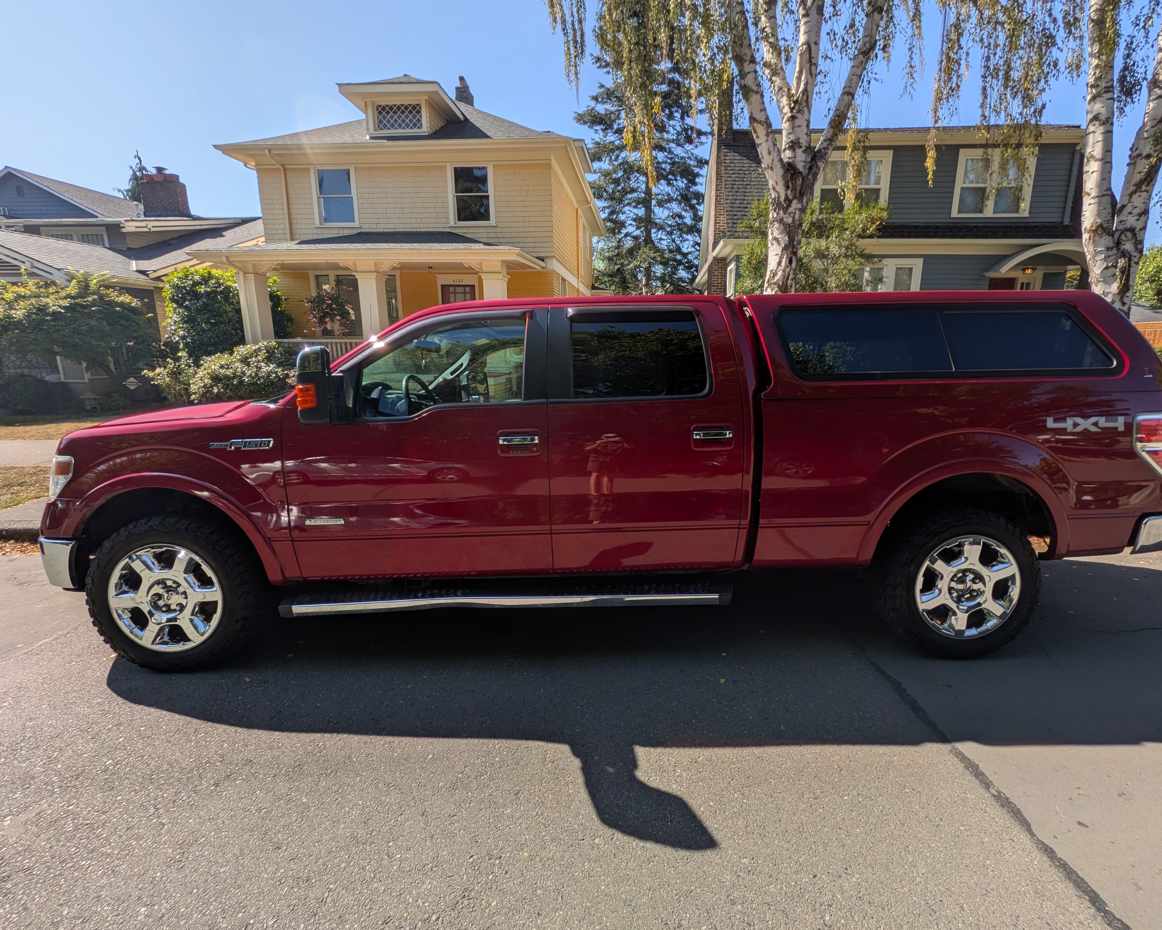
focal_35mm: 15
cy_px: 453
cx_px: 616
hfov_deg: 96.7
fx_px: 516
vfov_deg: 84.0
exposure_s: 1/1689
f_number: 2.2
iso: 52
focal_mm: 1.85
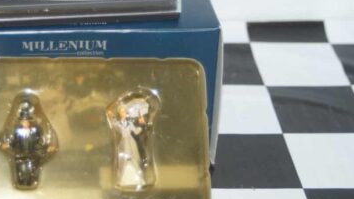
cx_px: 79
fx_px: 1125
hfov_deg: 17.8
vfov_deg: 10.1
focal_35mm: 120
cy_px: 66
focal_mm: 45
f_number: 4.5
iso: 500
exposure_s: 1/100
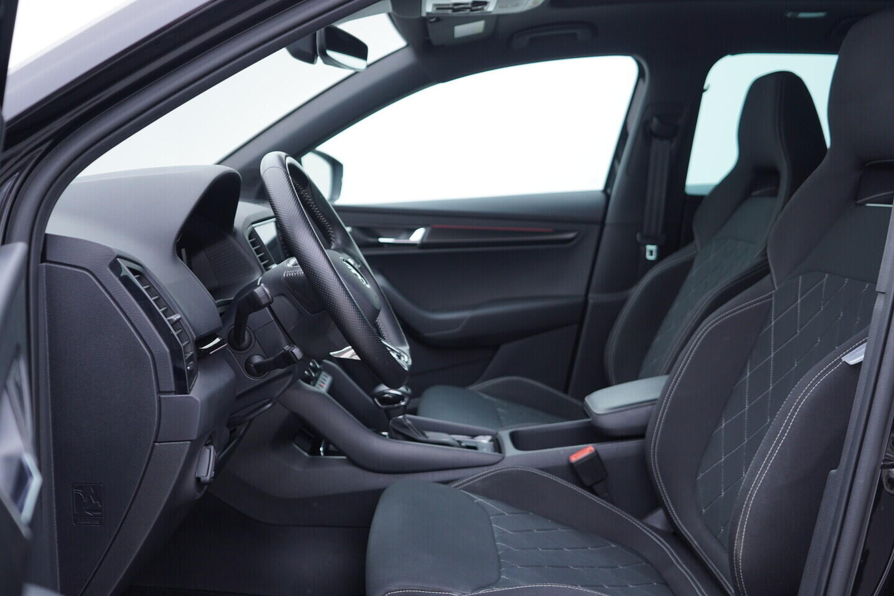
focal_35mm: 36
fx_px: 894
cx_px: 447
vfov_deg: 36.9
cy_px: 298
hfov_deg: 53.1
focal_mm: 24
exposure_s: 1/40
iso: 160
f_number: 2.8
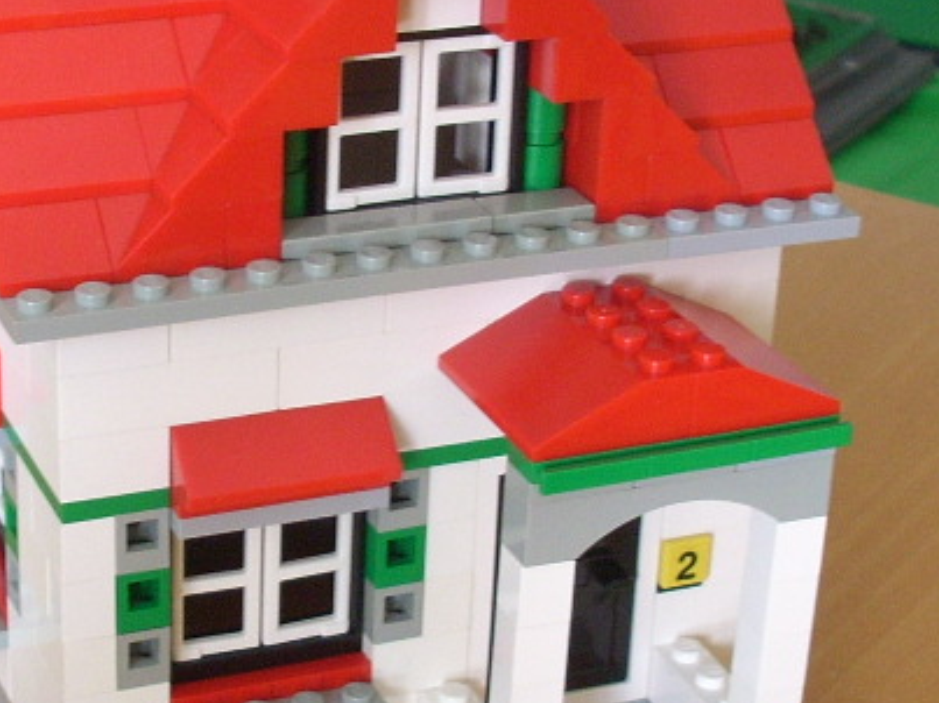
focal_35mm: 94
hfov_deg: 20.8
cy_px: 328
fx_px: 2549
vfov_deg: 15.7
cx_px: 363
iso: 161
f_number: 2.8
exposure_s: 1/30
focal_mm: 6.2
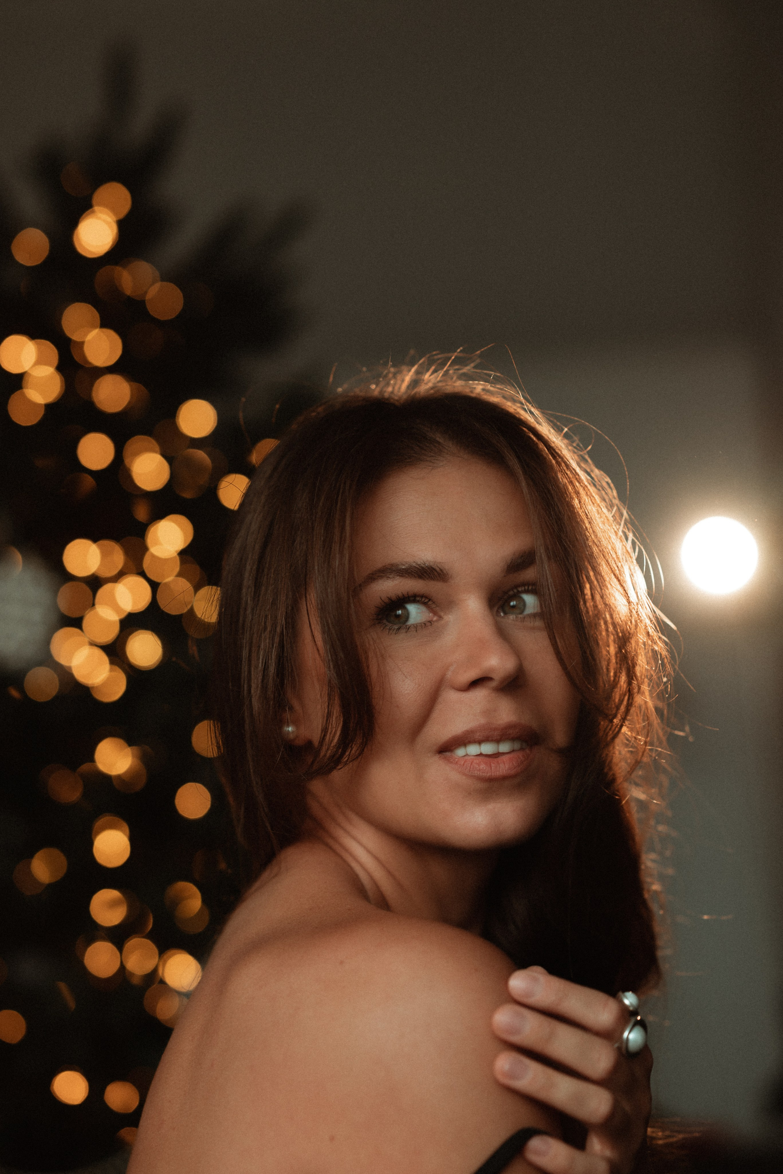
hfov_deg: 16.1
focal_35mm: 85
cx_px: 392
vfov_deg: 23.9
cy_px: 587
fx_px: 2770
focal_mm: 85
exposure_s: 1/160
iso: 110
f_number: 2.5
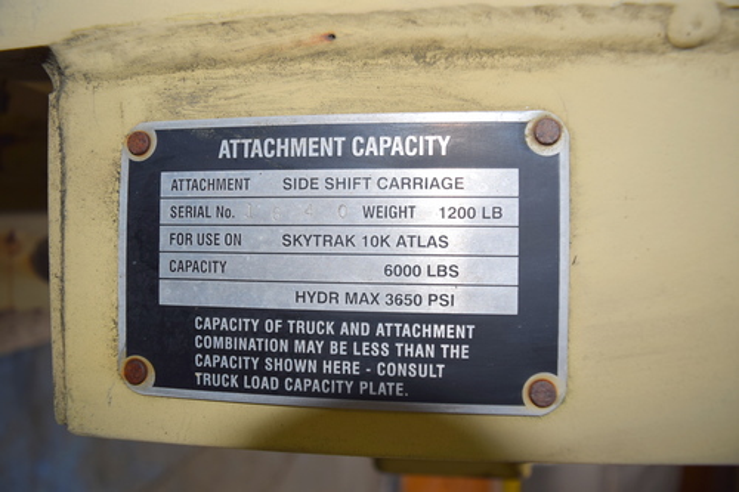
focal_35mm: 27
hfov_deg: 67.4
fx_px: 554
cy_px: 246
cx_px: 370
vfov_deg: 47.9
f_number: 5
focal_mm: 18
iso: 140
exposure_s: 1/100
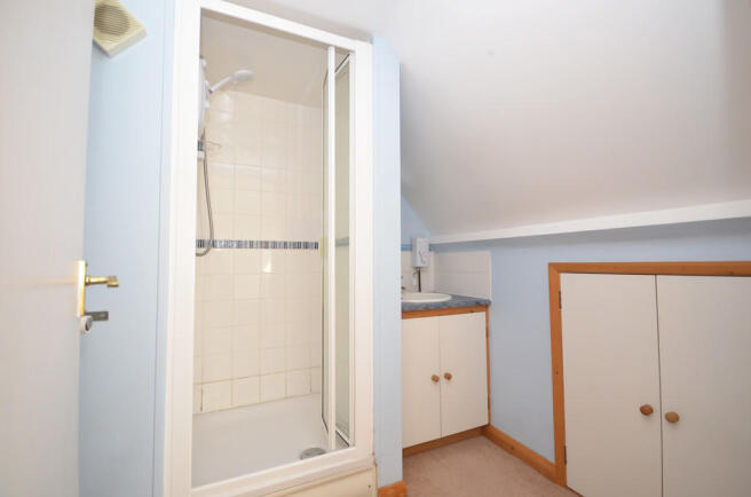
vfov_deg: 77.0
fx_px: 312
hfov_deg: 100.5
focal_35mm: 15
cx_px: 376
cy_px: 248
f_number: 4
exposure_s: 1/60
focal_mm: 10
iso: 560
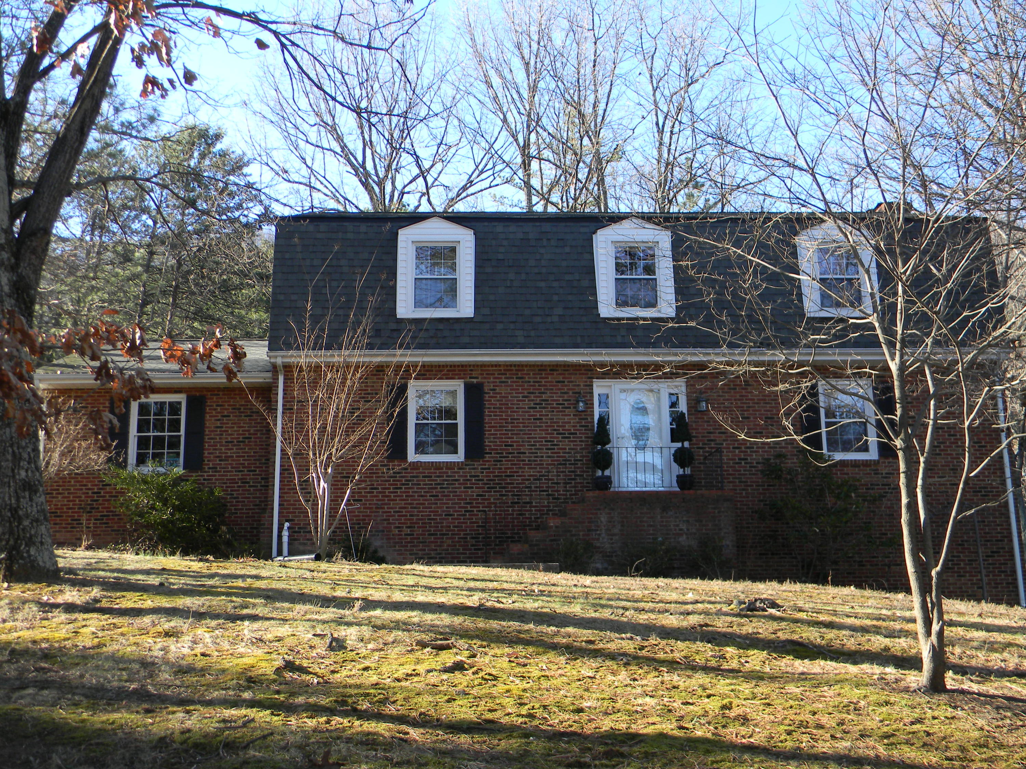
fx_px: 1067
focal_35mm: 36
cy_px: 384
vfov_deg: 39.7
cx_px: 513
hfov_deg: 51.4
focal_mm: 6.4
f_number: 3.7
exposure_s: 1/115
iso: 80
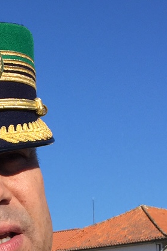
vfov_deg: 16.8
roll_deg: +1.5
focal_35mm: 118
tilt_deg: +5.4
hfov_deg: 11.3
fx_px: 821
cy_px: 271
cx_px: -51
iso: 32
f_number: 2.2
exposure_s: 1/2083
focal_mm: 4.15
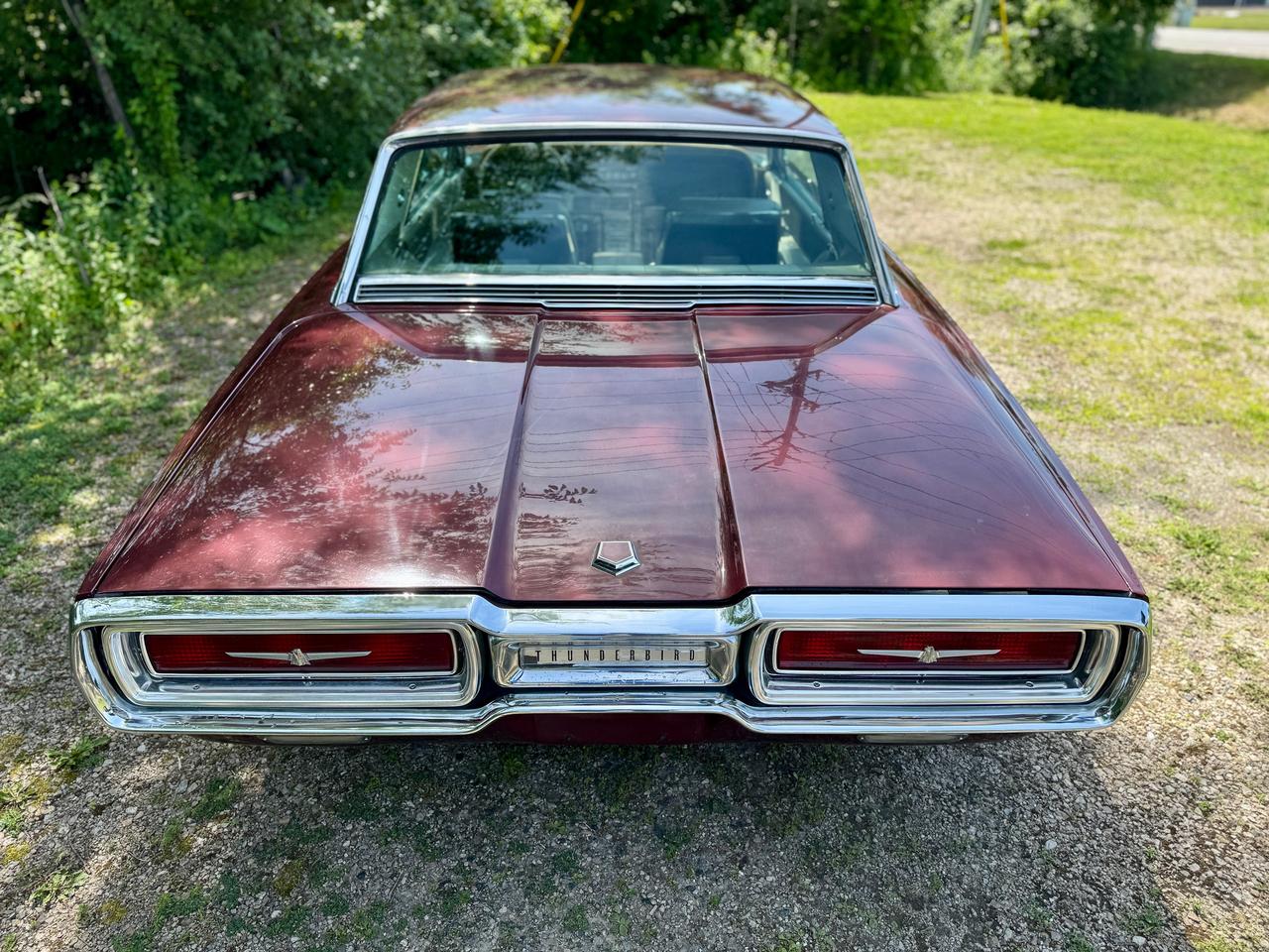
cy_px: 476
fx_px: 880
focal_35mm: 24
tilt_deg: -28.6
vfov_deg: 56.8
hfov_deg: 71.6
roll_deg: +0.3
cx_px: 634
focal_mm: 6.76
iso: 80
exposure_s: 1/1339
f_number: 1.78
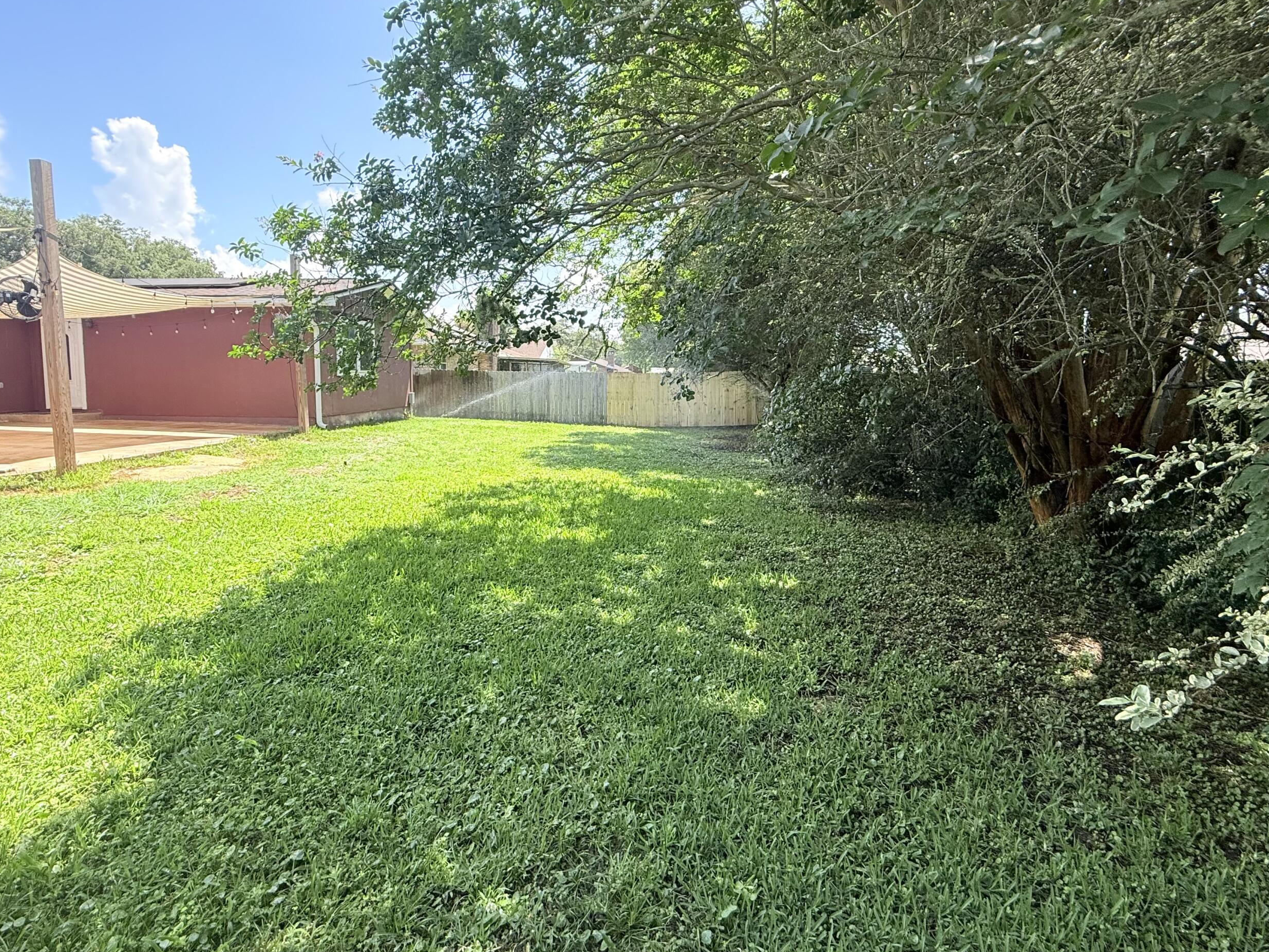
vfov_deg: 74.5
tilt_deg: -4.5
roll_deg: +0.1
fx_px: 623
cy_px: 432
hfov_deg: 90.9
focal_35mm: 17
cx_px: 590
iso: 64
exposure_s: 1/579
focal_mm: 2.22
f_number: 2.2
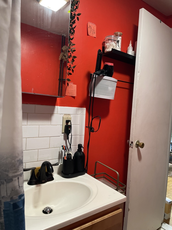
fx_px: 172
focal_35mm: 26
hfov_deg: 53.1
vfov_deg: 67.3
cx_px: 86
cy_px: 115
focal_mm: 5.1
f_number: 1.6
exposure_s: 1/60
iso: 400
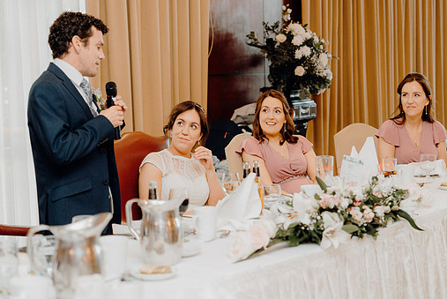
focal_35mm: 72
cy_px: 136
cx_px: 224
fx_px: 895
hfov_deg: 28.1
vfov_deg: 19.0
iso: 1250
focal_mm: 63
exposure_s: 1/200
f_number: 2.8
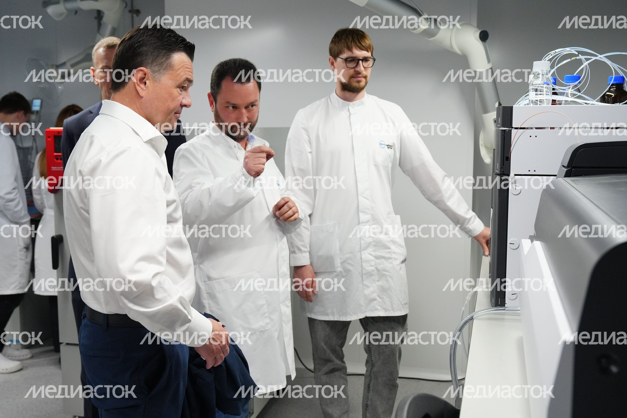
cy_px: 209
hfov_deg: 50.7
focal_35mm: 38
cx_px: 314
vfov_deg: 35.1
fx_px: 662
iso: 4000
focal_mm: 38
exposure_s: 1/500
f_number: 4.5
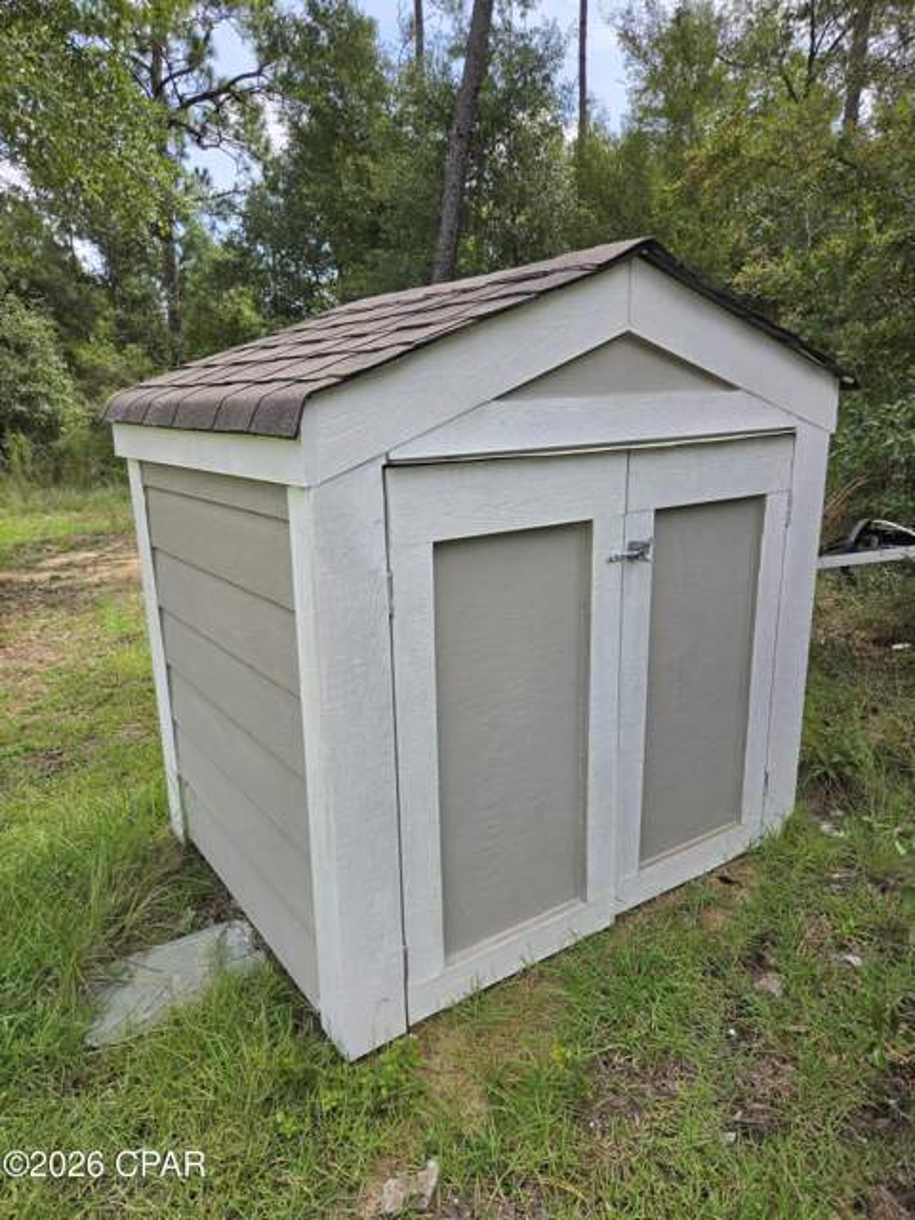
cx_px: 458
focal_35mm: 23
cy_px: 610
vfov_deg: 73.9
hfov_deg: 58.9
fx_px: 811
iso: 80
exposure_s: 1/1946
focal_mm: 5.4
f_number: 1.8
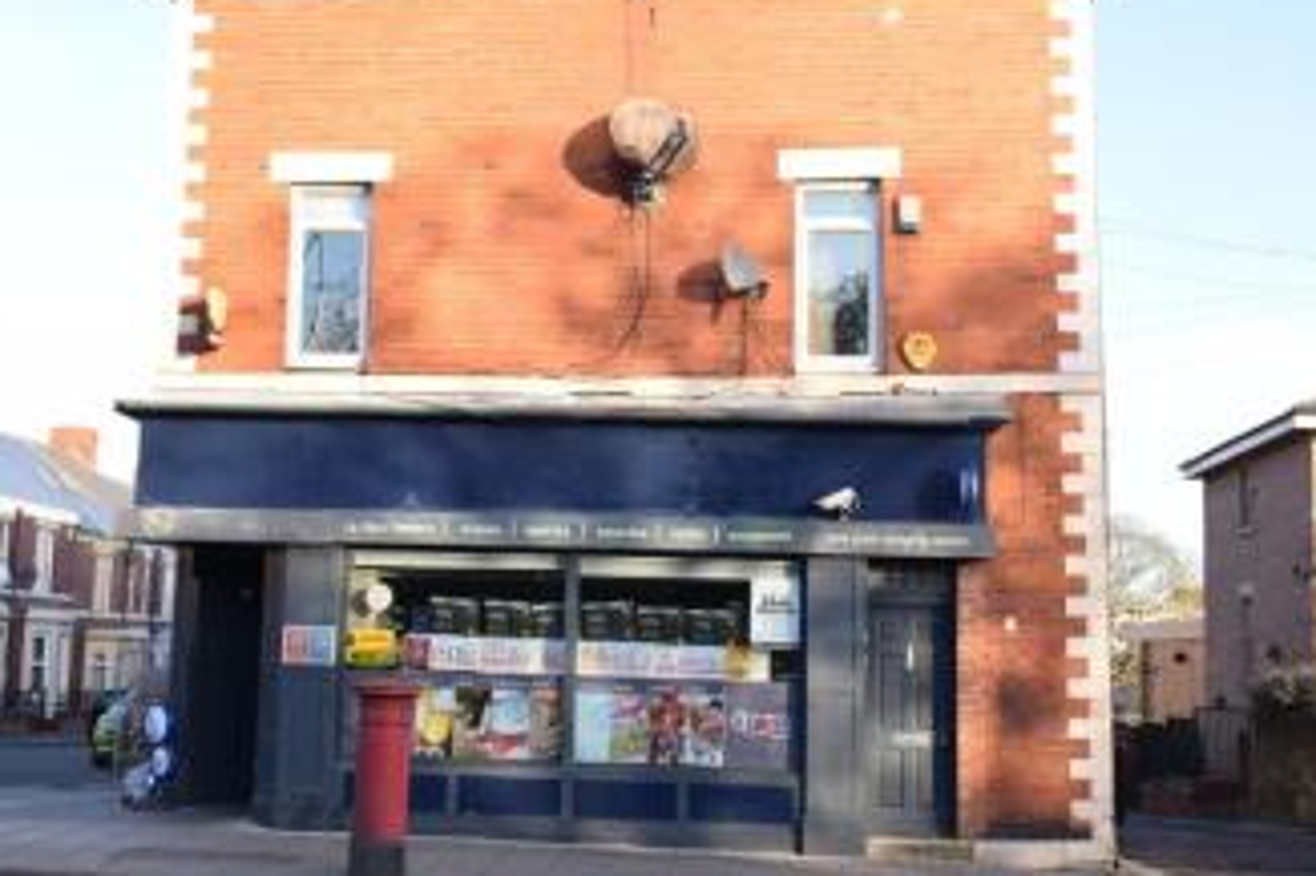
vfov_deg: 24.7
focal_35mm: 55
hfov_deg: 36.4
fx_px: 2000
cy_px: 357
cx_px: 638
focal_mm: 25
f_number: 8
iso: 400
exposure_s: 1/250
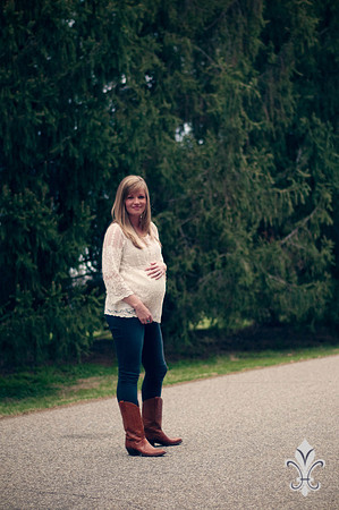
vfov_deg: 27.0
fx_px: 1062
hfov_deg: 18.1
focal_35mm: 75
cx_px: 170
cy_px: 255
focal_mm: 50
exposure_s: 1/8000
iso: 400
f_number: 1.8
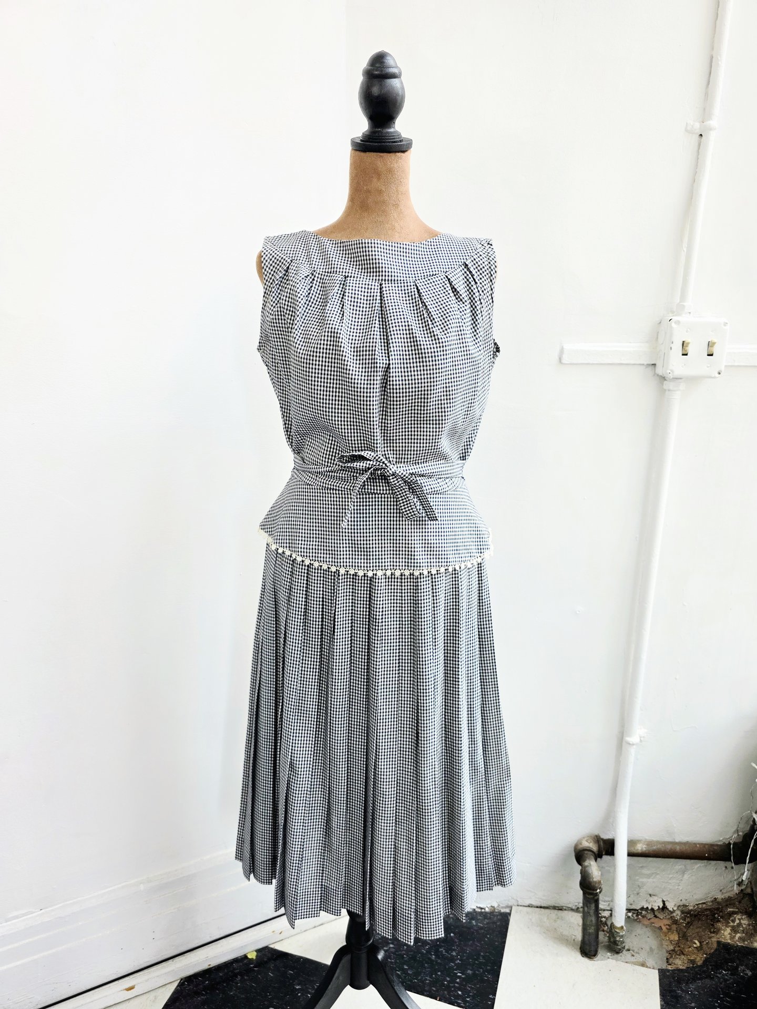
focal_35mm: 23
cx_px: 378
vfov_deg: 73.9
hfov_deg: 58.9
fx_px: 671
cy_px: 504
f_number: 1.7
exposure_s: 1/120
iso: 64
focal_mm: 6.3
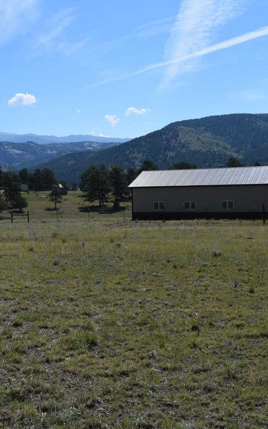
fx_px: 596
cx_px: 38
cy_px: 214
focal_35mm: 51
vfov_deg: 39.6
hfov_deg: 24.7
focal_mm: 22
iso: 200
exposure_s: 1/400
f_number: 10
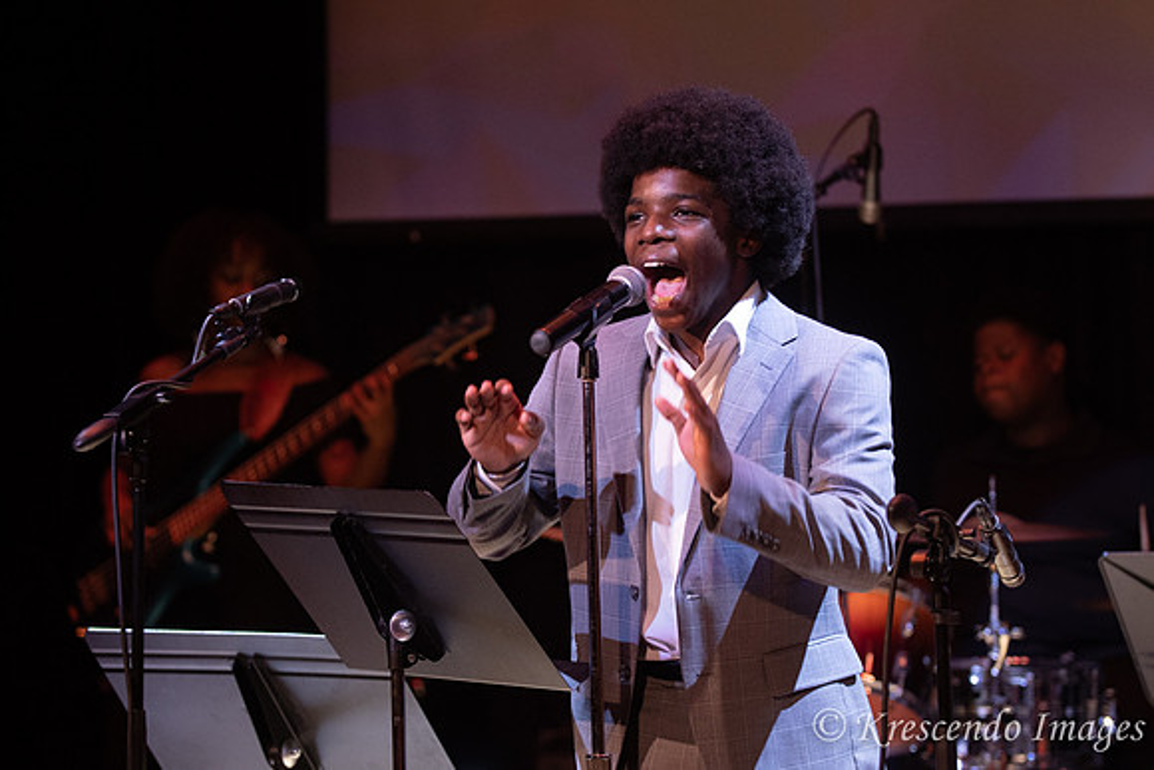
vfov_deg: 9.6
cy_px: 385
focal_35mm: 142
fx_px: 4569
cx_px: 577
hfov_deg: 14.4
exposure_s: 1/200
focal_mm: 95
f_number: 2.8
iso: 1600
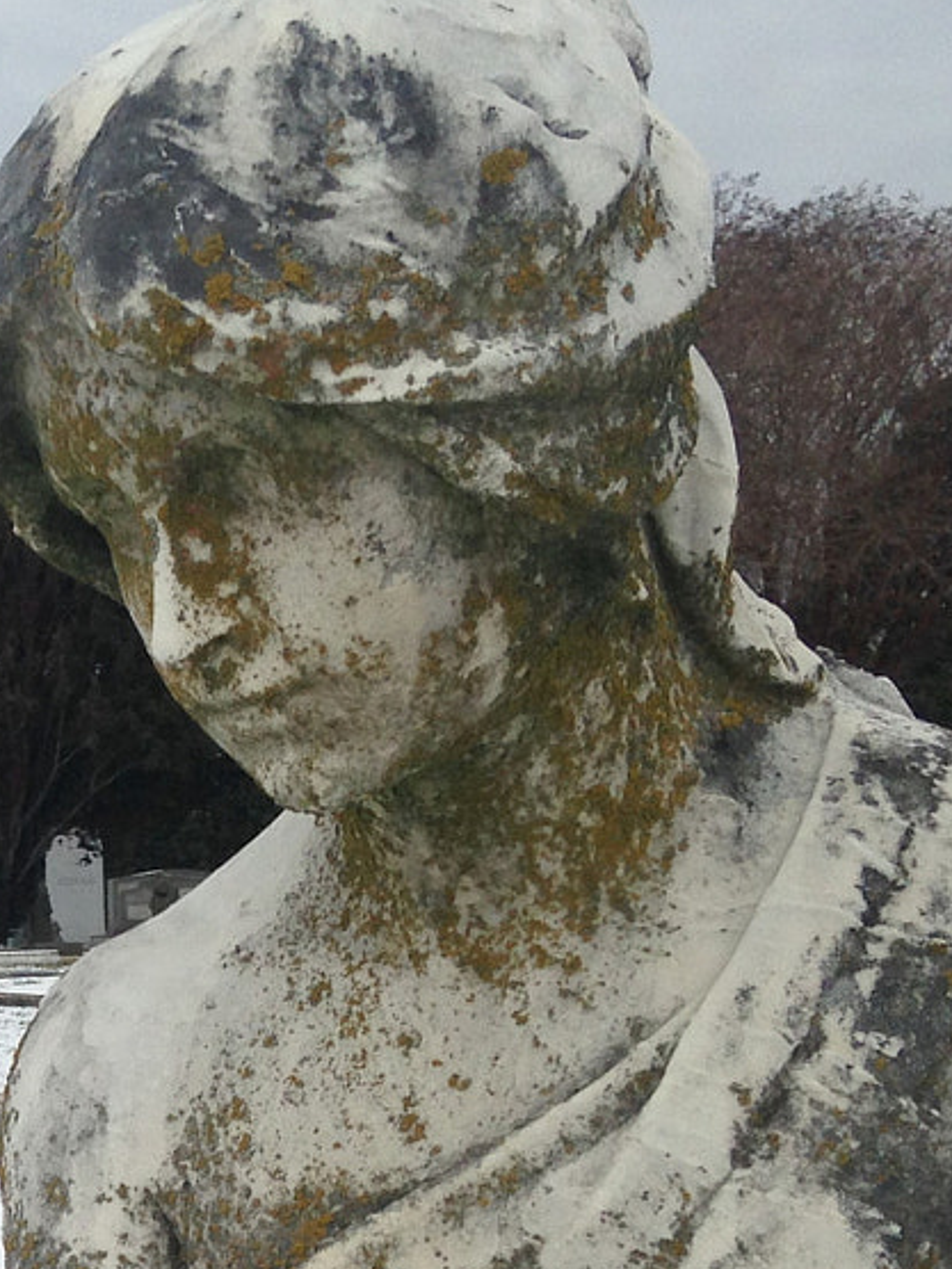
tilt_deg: -3.5
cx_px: -400
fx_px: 3484
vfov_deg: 20.4
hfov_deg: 14.7
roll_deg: +0.6
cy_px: 1059
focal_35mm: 95
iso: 50
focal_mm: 4.12
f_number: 2.4
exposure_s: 1/2008
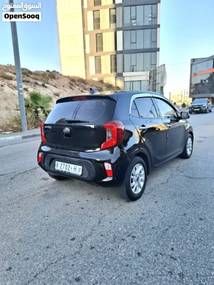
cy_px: 142
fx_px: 190
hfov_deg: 58.9
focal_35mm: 23
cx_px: 107
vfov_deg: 73.9
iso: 50
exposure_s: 1/556
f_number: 1.8
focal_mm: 5.54
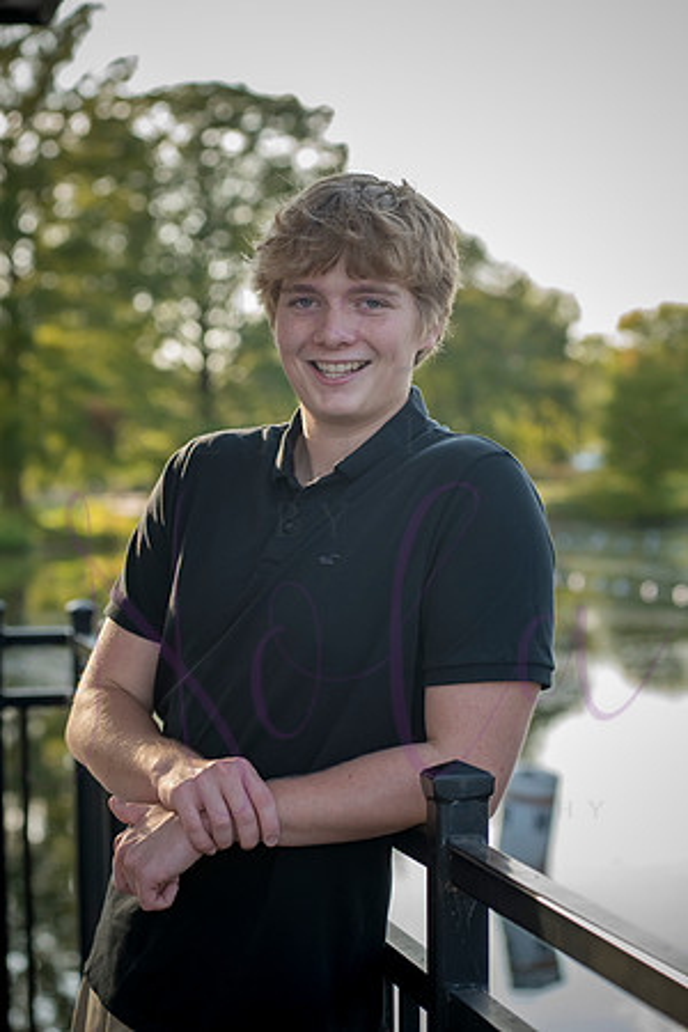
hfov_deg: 17.1
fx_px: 2293
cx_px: 344
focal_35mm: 80
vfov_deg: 25.4
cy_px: 516
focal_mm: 80
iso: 800
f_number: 5
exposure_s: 1/640
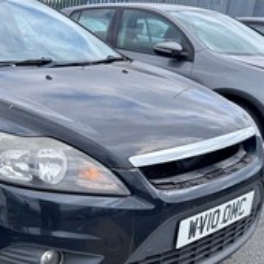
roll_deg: -1.9
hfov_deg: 34.2
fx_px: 406
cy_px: 164
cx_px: 31
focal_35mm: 47
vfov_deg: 35.9
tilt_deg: -20.0
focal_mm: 5.7
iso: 50
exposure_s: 1/1751
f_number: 1.5
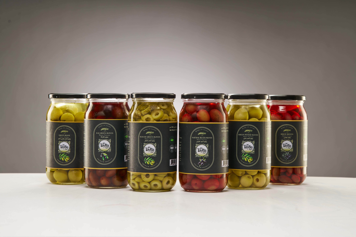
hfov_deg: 27.7
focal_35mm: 73
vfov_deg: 18.7
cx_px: 178
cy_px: 118
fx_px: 722
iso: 100
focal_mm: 73
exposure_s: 1/160
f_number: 10
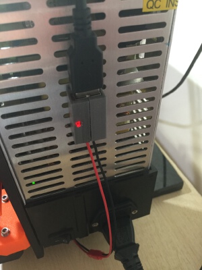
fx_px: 226
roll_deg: +1.7
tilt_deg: -41.7
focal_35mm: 29
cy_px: 135
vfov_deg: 61.7
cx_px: 101
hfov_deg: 48.2
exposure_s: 1/17
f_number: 2.2
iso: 125
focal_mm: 4.15
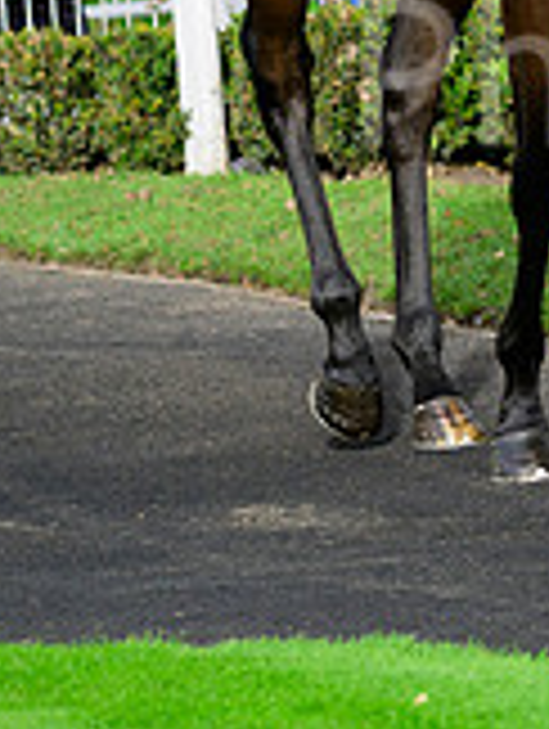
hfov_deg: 2.5
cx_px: 945
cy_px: -137
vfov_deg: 3.4
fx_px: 12338
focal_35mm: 585
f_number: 4.8
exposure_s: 1/1000
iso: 400
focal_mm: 170
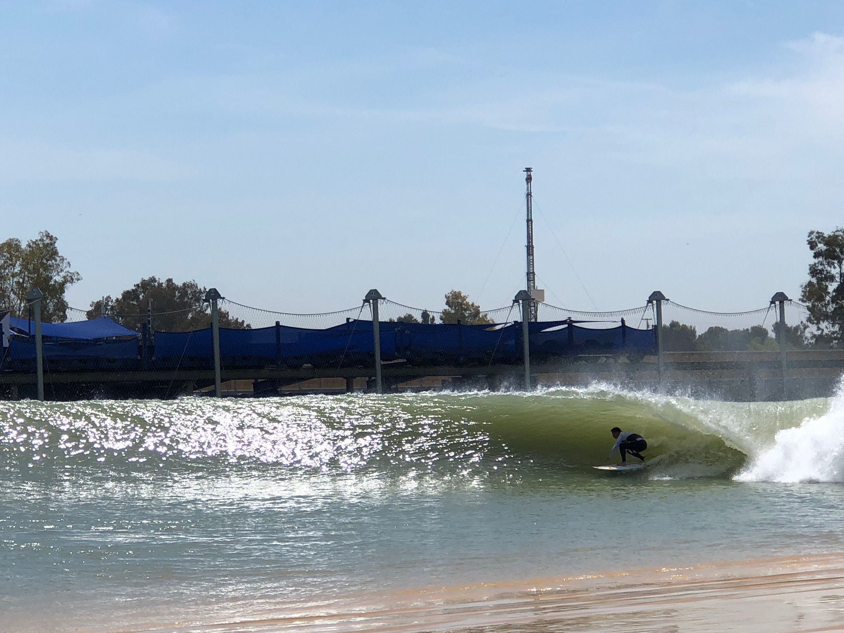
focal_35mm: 116
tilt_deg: +0.0
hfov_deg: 16.9
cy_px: 363
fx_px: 2828
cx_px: 306
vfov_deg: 12.8
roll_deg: +1.2
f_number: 2.8
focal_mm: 6.6
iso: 20
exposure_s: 1/1919
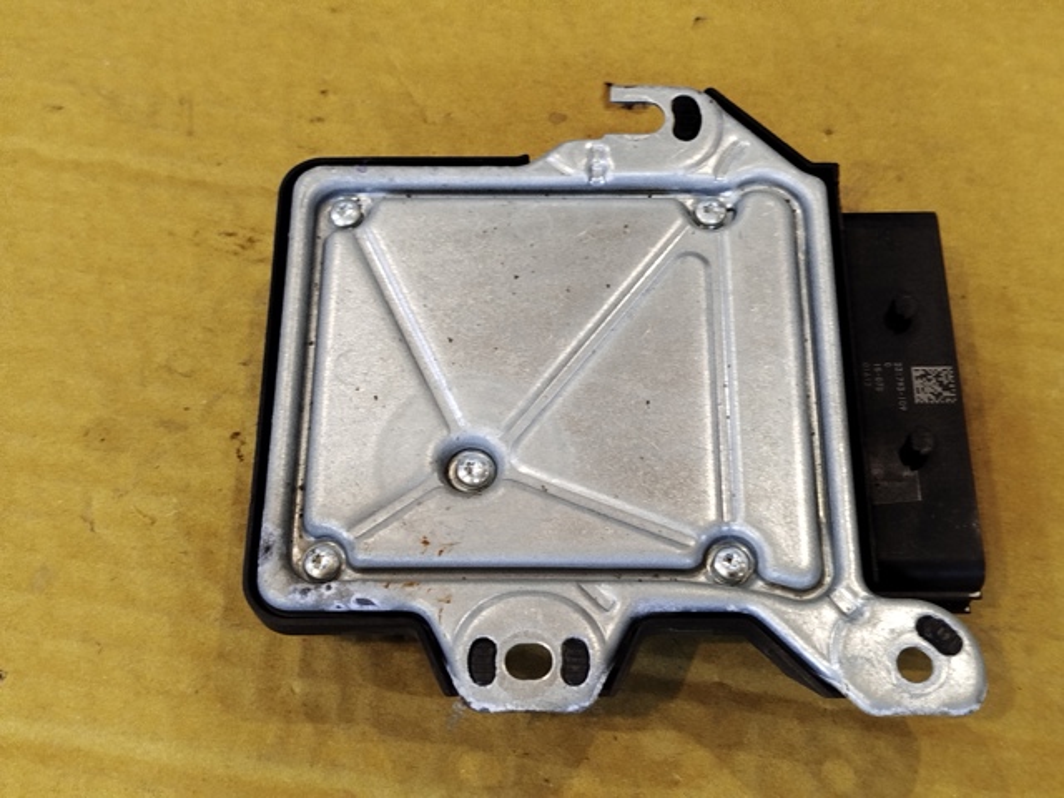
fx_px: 1475
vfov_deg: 30.3
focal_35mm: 48
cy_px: 399
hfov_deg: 39.7
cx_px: 532
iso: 400
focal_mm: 5.31
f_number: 1.7
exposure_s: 1/33
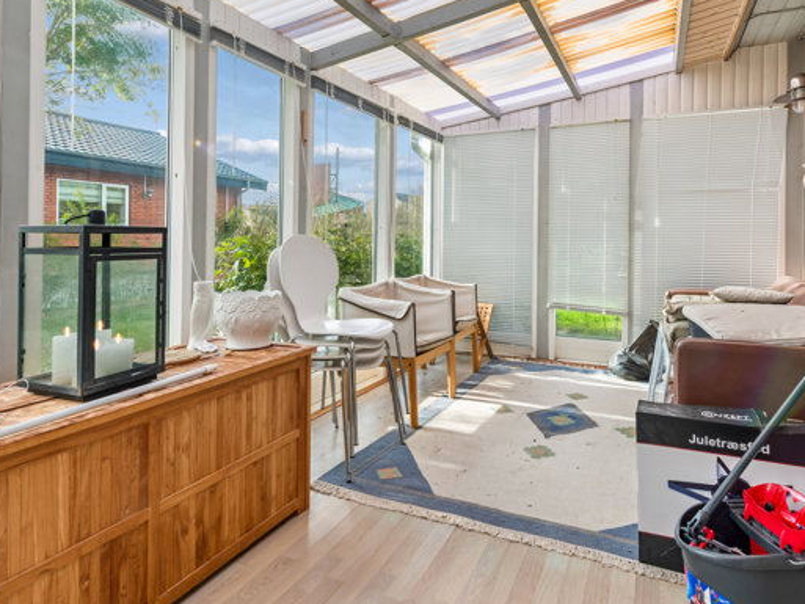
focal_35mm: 21
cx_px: 430
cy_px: 247
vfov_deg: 63.0
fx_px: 488
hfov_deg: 78.9
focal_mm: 14
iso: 320
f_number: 9
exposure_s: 1/80
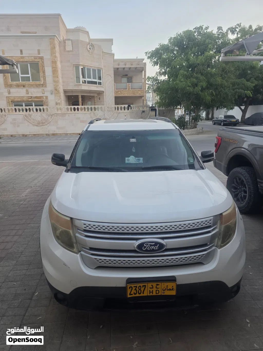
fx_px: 233
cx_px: 132
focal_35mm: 23
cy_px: 176
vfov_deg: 73.9
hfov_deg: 58.9
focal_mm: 6.3
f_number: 1.7
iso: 125
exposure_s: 1/180
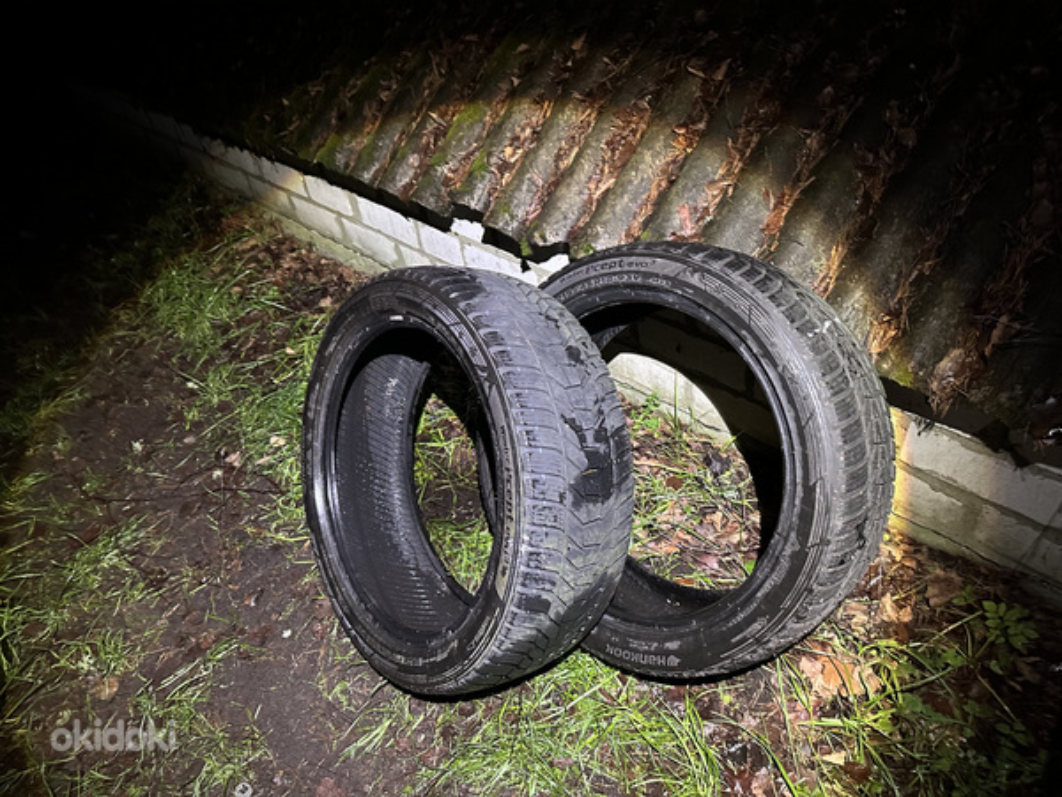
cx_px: 531
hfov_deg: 71.6
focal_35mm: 24
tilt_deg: -39.9
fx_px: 736
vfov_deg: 56.8
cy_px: 398
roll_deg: +7.0
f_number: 1.78
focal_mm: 6.86
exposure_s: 1/34
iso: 1000
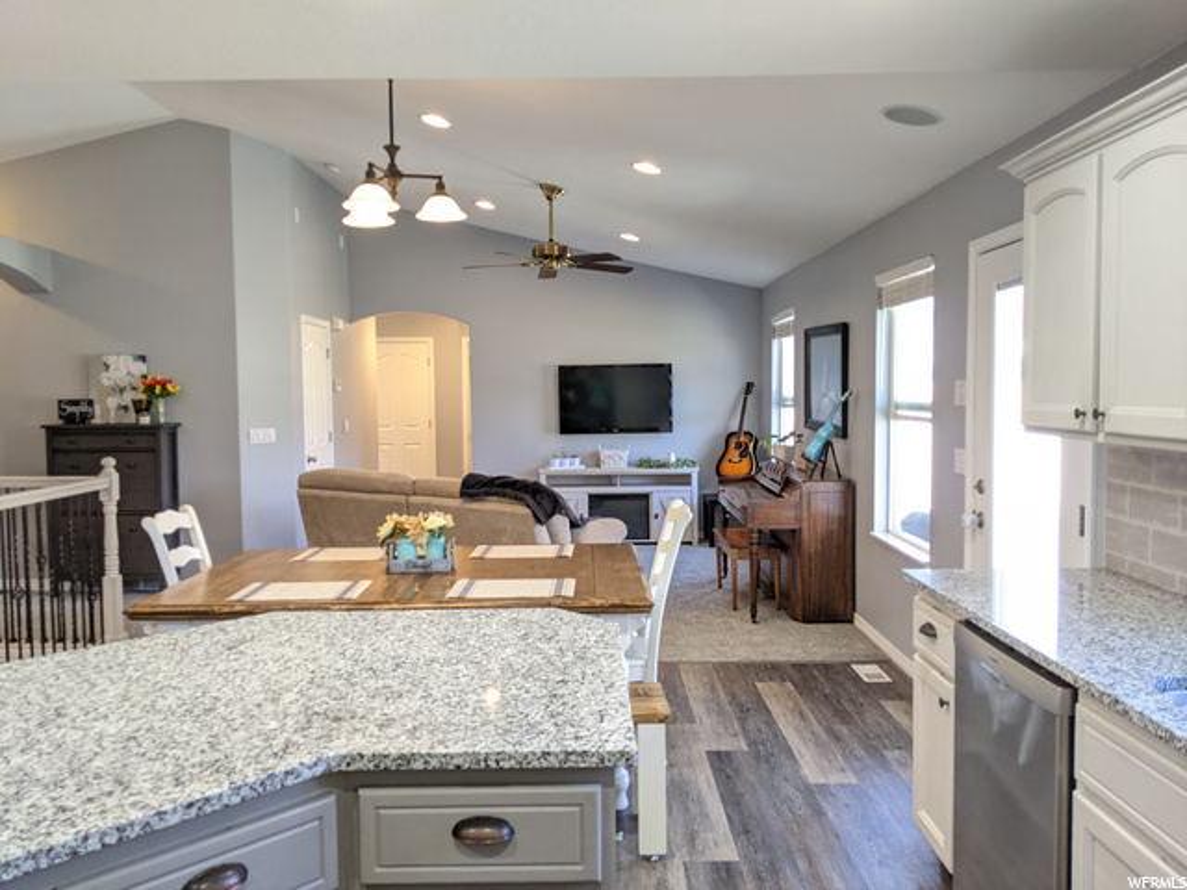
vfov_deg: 51.4
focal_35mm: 27
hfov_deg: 65.3
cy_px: 445
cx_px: 594
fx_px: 926
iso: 92
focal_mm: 4.44
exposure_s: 1/40
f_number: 1.8
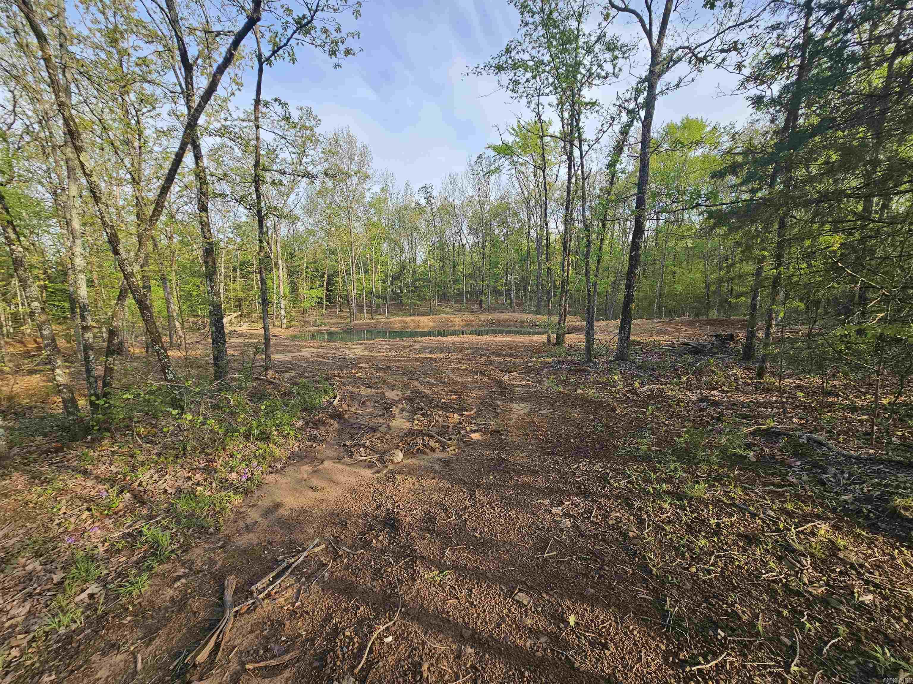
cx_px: 456
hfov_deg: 106.2
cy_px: 342
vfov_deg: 89.9
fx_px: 343
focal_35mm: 13
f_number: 2.2
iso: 64
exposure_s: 1/744
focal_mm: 2.2
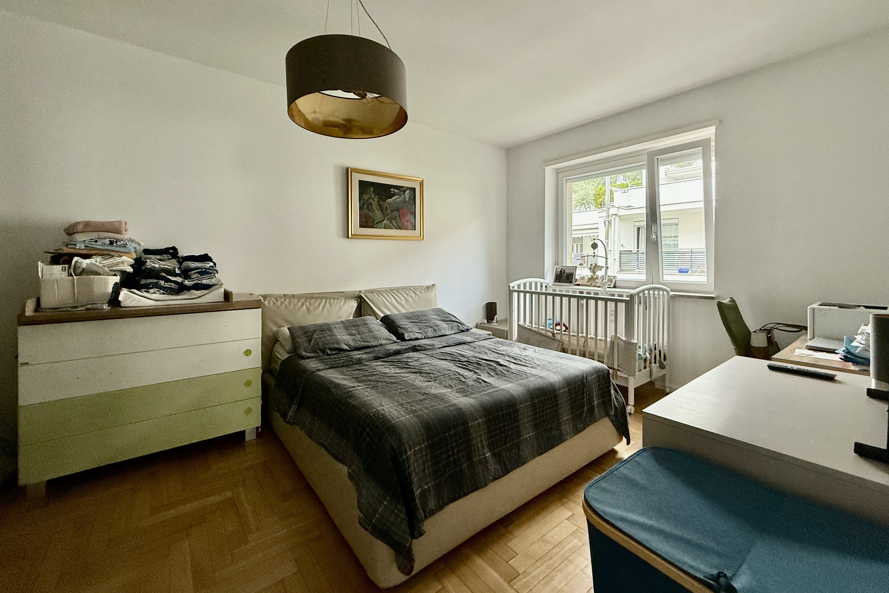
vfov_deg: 77.0
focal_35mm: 15
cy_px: 263
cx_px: 444
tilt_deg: -1.1
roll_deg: -0.1
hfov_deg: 100.4
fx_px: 370
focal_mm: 2.22
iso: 250
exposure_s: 1/99
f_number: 2.2
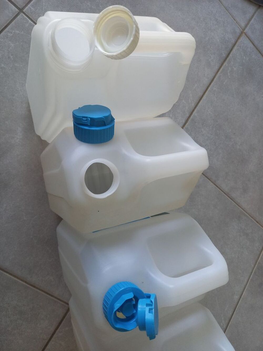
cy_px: 176
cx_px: 132
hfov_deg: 54.9
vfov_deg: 69.4
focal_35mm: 25
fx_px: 253
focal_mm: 4.65
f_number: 1.8
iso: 200
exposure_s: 1/50
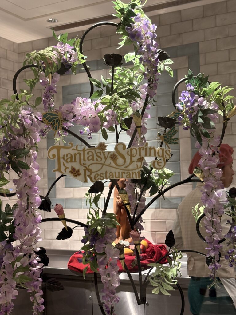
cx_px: 118
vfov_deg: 36.8
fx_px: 473
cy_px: 158
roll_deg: +1.4
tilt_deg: +3.5
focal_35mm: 52
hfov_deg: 28.0
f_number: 1.6
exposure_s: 1/50
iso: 160
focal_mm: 5.96
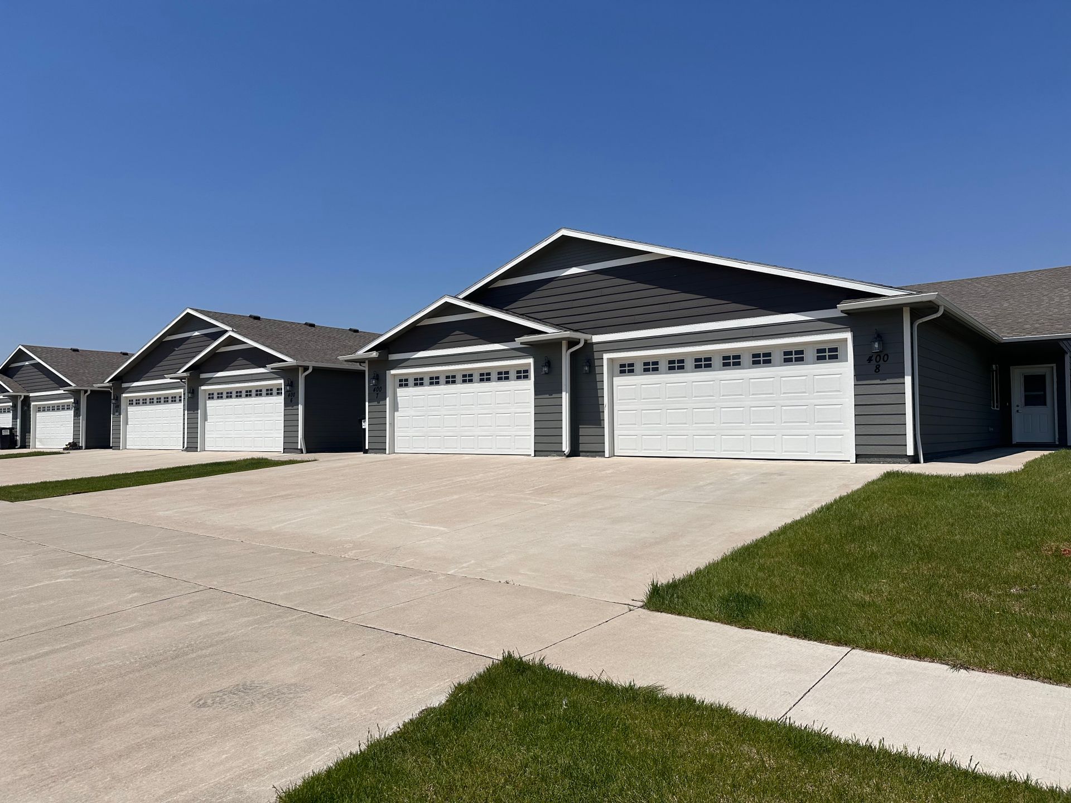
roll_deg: +0.1
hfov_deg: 71.6
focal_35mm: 24
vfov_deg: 56.8
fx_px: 743
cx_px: 536
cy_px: 402
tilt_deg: +4.3
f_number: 1.78
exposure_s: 1/9709
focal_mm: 6.86
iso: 80
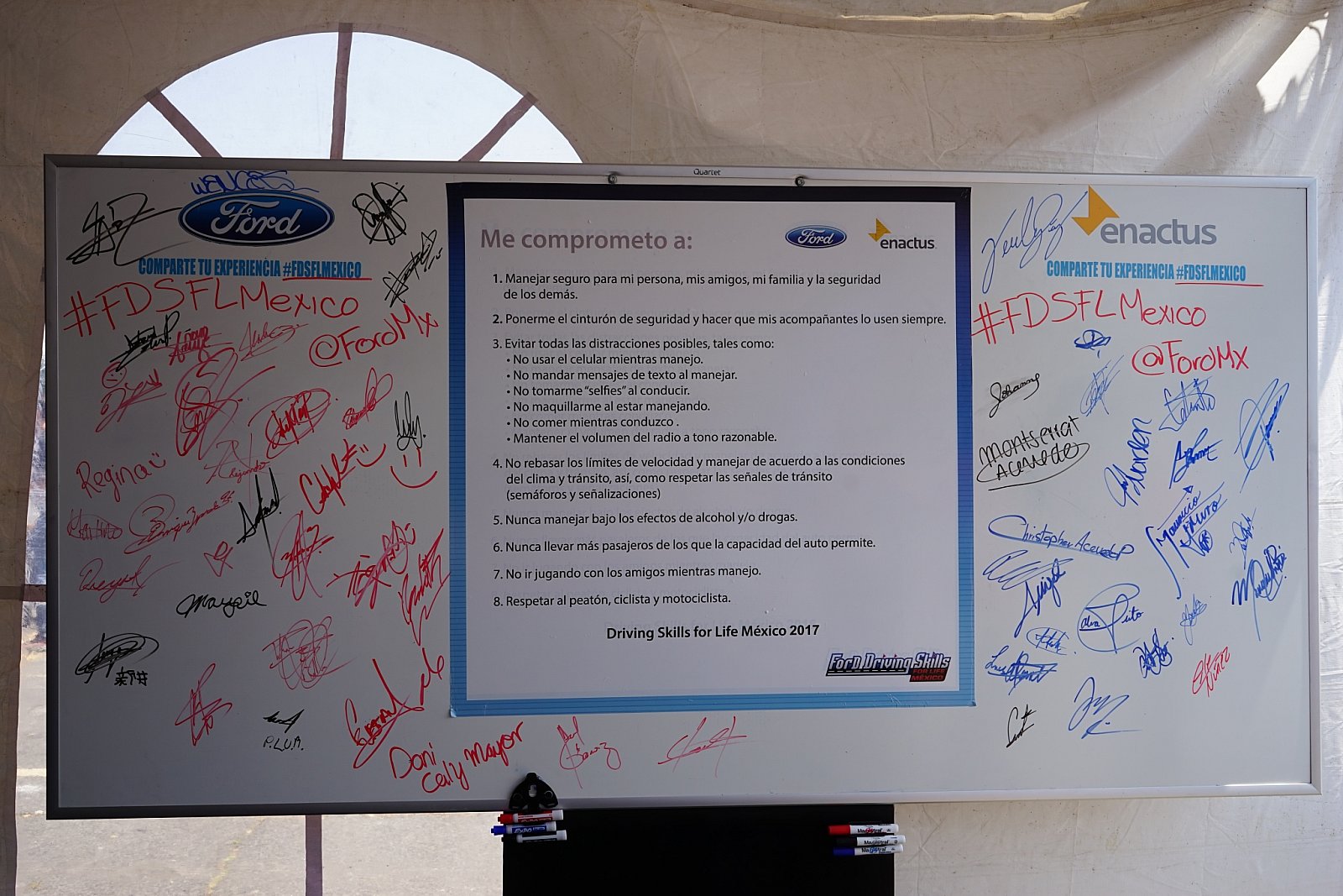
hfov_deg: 49.5
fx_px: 1455
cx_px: 672
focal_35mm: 39
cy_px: 448
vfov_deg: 34.2
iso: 100
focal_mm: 39
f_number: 7.1
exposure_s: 1/100
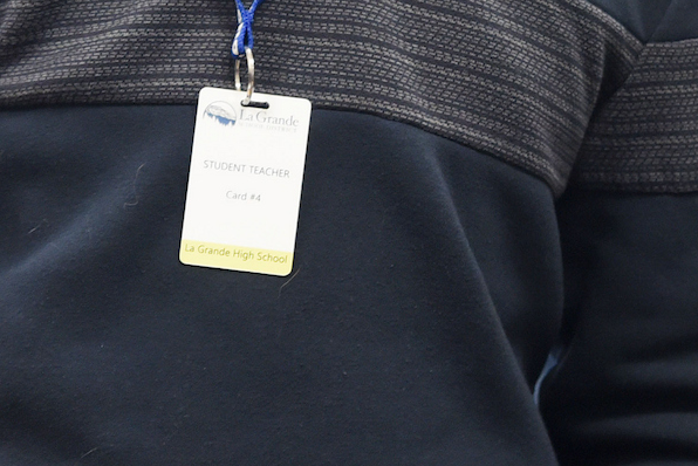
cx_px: 378
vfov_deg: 3.2
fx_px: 8205
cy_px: -200
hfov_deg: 4.9
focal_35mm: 423
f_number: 2.8
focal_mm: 105
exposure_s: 1/125
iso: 1600
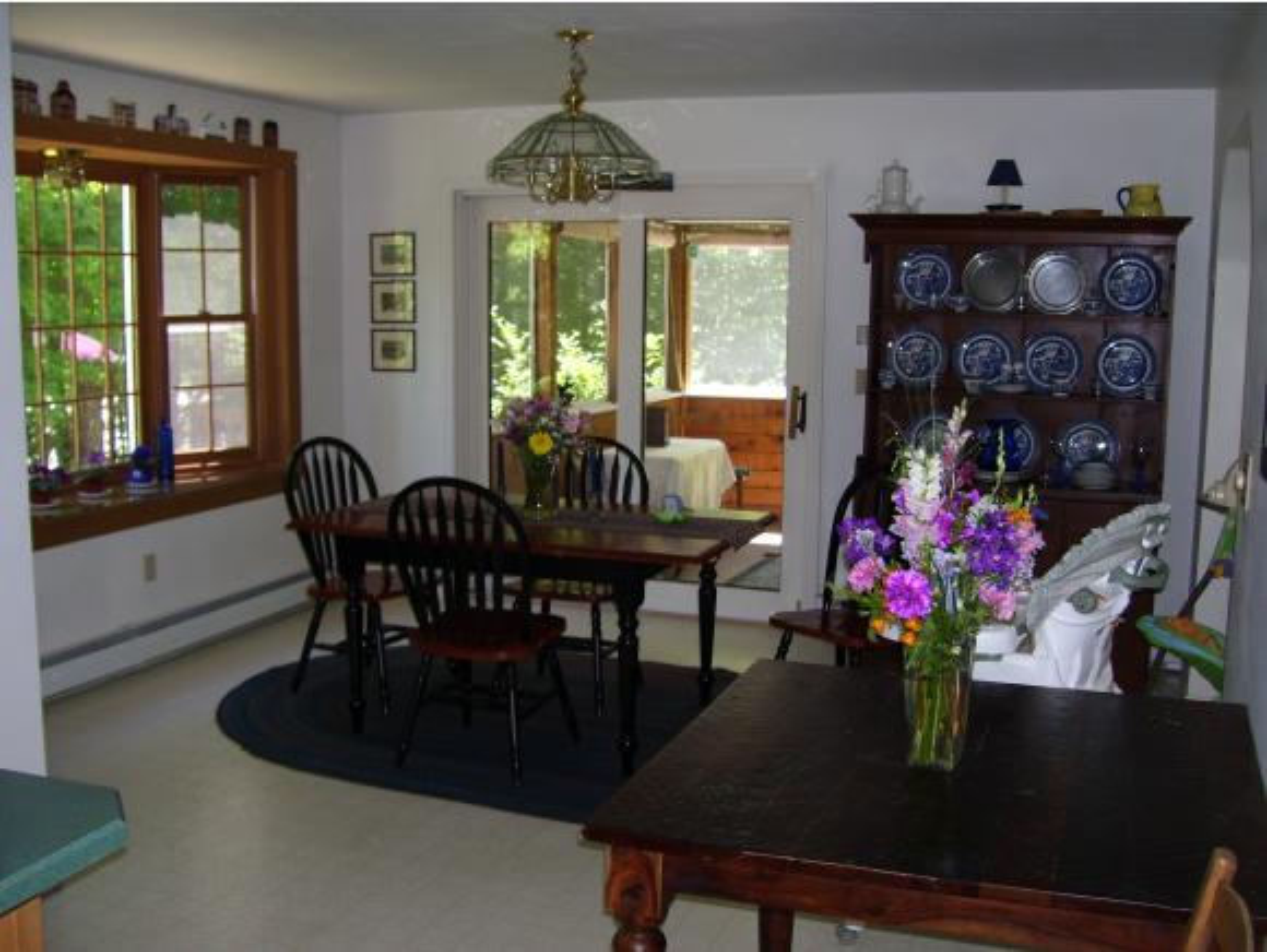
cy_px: 476
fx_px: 1355
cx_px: 634
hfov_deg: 50.1
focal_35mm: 37
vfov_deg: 38.7
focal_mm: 6
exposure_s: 1/60
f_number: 2.7
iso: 80
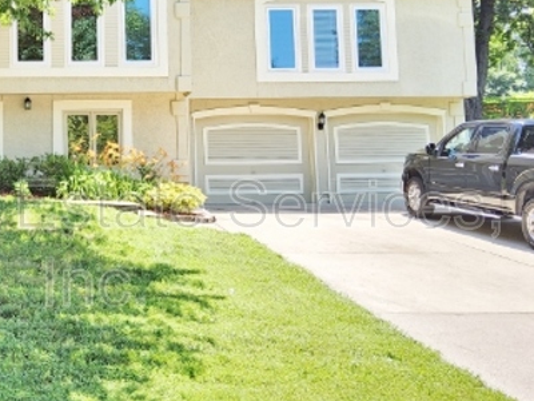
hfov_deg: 36.7
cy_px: 82
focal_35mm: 50
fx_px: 771
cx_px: 95
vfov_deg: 28.5
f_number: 2
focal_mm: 3.08
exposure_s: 1/237
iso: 32
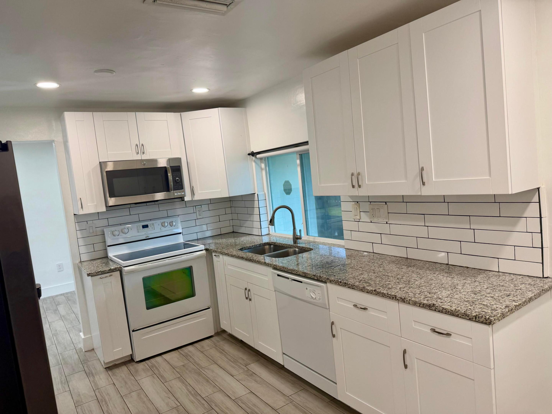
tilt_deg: -4.3
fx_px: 383
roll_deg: +6.6
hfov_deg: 71.6
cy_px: 207
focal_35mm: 24
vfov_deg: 56.8
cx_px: 276
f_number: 1.78
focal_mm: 6.76
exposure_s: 1/120
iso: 100
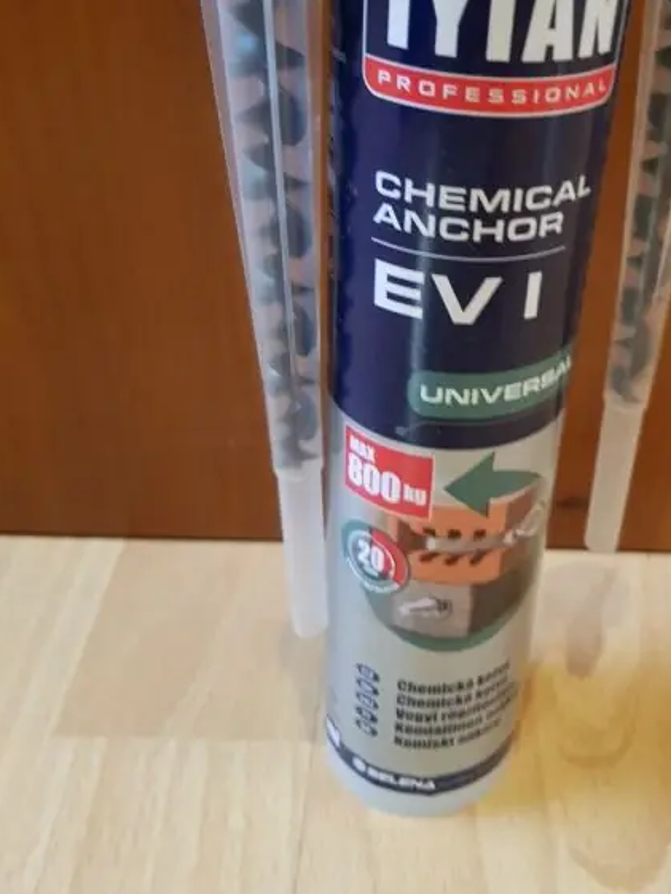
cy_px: 324
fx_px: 956
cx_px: 441
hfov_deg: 38.3
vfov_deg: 49.5
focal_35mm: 37
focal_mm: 4.2
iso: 250
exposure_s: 1/11
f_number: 1.7
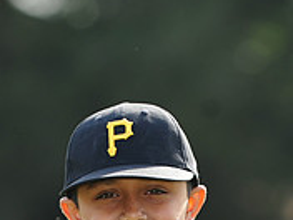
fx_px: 4952
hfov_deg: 3.4
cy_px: 298
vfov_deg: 2.5
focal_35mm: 585
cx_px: 137
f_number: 4.5
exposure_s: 1/1000
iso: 400
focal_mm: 185
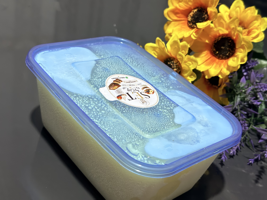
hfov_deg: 39.7
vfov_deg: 30.3
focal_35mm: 48
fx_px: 370
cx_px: 134
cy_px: 100
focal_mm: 6.76
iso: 250
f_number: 1.78
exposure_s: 1/33
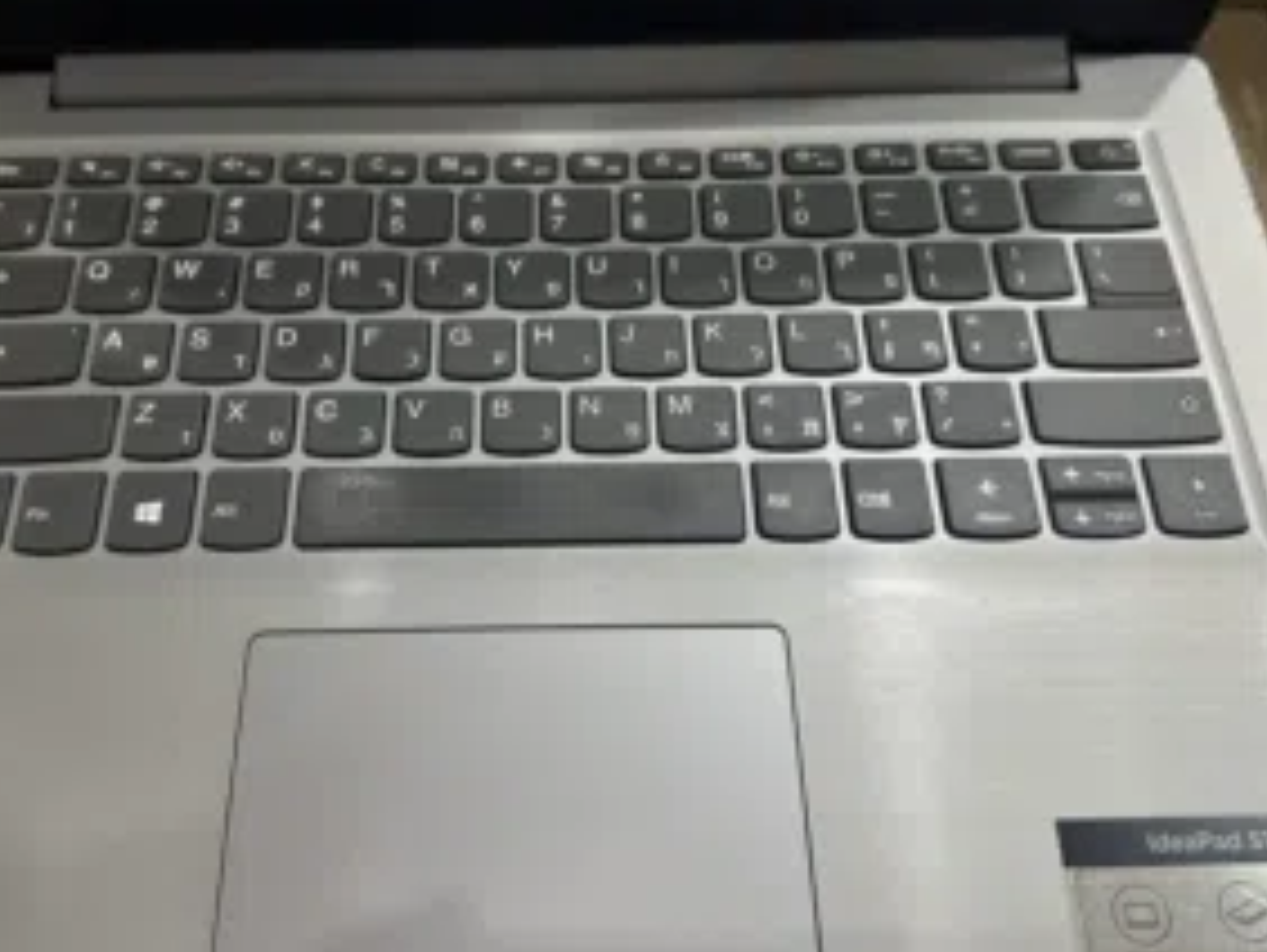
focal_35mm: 34
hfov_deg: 53.8
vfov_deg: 41.8
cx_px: 557
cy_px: 445
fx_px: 1246
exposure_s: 1/50
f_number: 1.78
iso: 160
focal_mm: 6.86
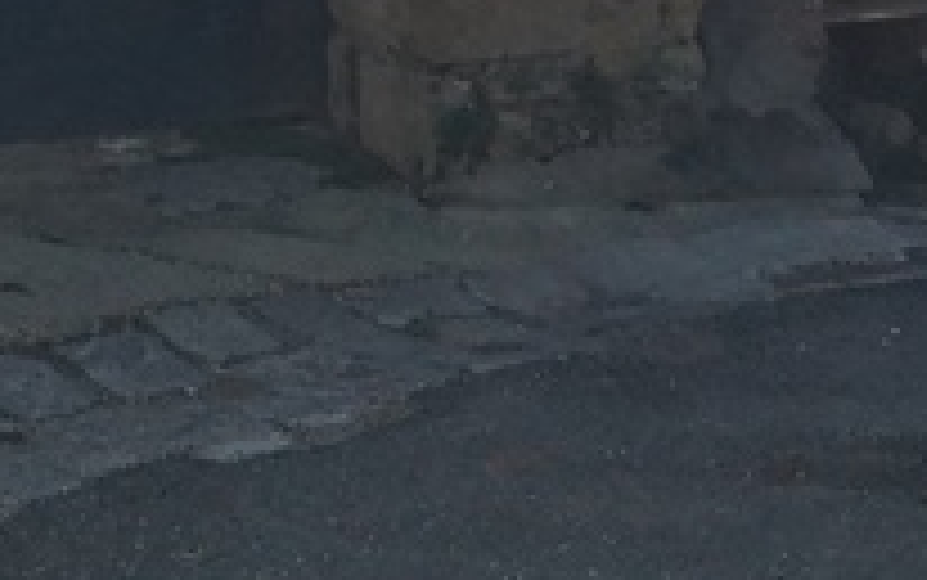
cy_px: -1070
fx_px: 3589
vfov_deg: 8.1
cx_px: 126
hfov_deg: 14.6
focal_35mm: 142
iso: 50
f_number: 1.8
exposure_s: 1/3125
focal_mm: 3.95
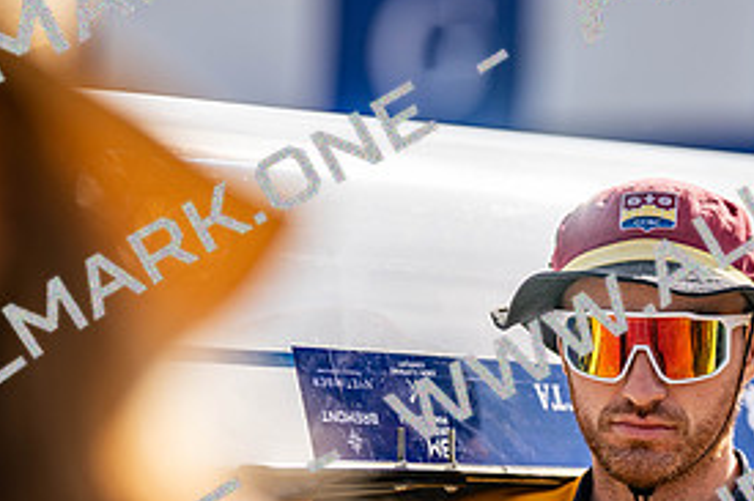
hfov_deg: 7.2
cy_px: 448
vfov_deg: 4.8
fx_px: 5965
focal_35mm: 285
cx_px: 724
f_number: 1.8
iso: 64
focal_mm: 135
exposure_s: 1/3200
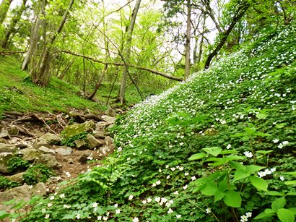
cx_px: 148
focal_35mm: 32
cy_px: 111
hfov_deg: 56.8
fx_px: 273
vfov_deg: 44.1
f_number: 2.9
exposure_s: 1/60
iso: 100
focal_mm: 5.7
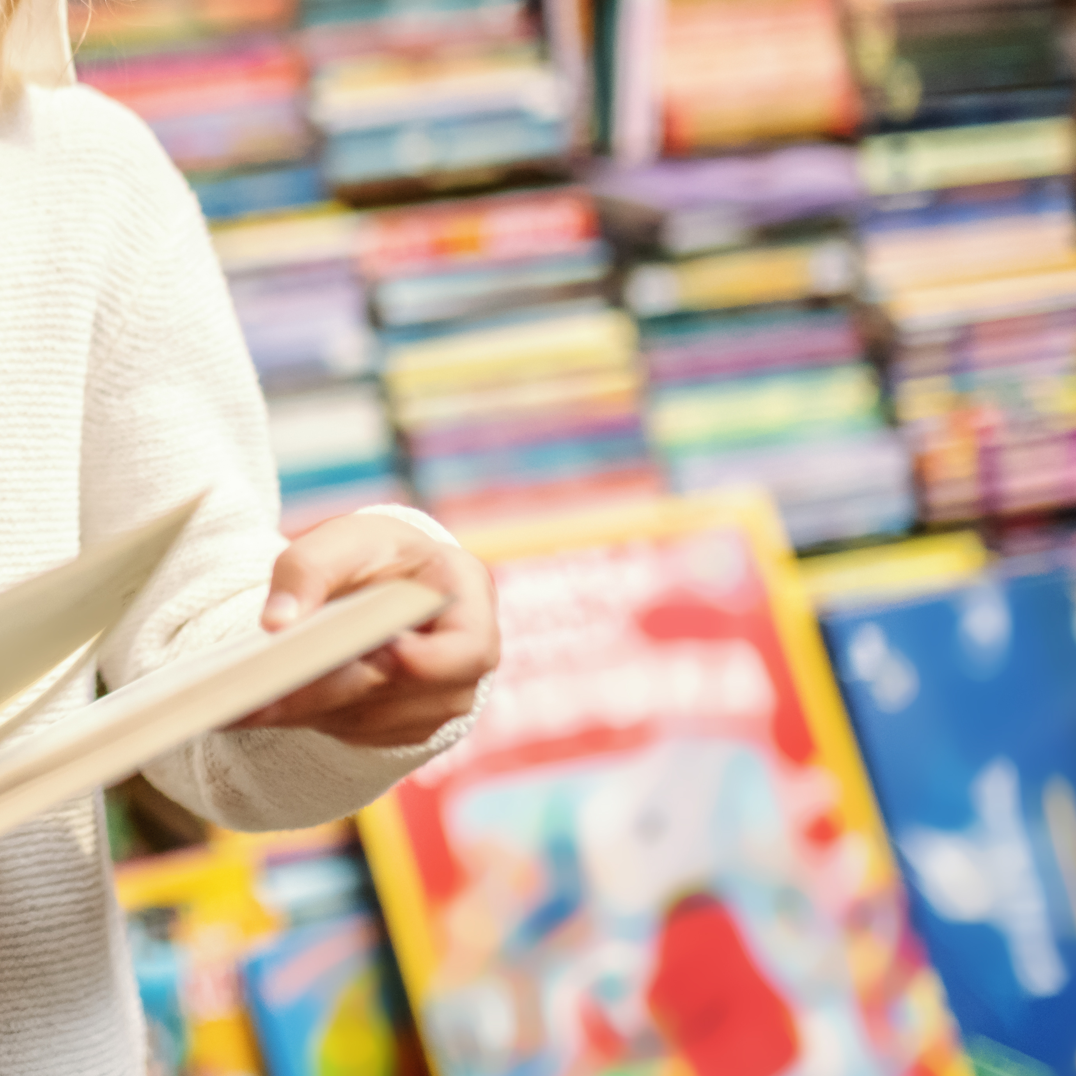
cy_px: 261
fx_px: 3130
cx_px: -312
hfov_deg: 18.2
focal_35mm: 89
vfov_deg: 19.4
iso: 640
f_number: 1.4
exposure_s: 1/125
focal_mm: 35
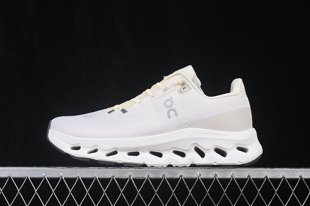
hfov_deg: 27.0
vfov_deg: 18.2
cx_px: 155
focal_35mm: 75
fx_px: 646
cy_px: 103
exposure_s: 1/80
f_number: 8
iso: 160
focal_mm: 50
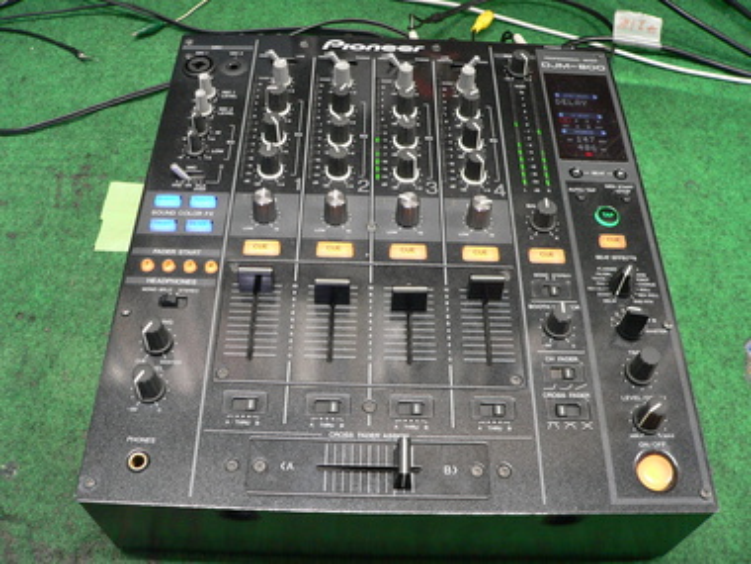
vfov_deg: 39.7
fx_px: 781
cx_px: 376
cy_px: 282
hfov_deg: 51.4
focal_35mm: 36
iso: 200
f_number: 2.8
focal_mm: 6
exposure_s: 1/10
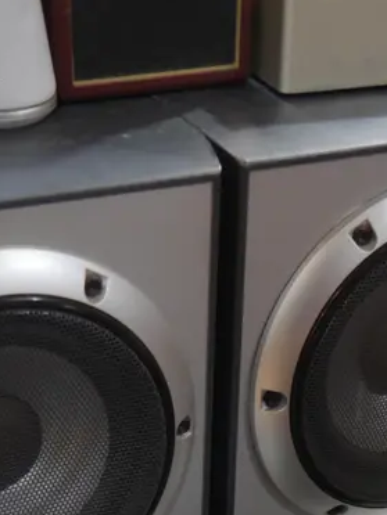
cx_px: 309
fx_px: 1312
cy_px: 687
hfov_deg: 16.7
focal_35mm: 88
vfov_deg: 20.2
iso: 1000
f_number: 3.6
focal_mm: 16
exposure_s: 1/60
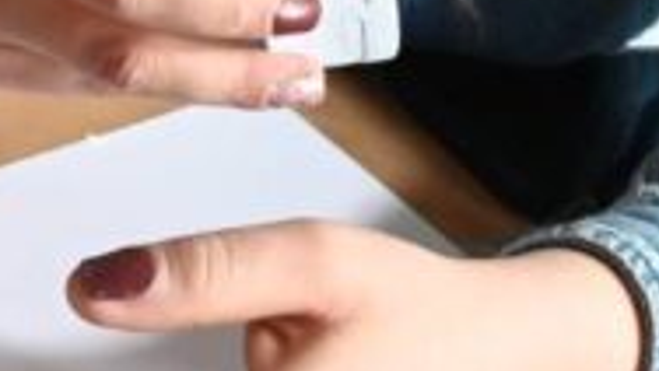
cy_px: -376
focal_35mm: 251
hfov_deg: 8.5
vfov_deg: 4.8
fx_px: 4388
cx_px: 25
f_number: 8
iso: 10000
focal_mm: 44
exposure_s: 1/250
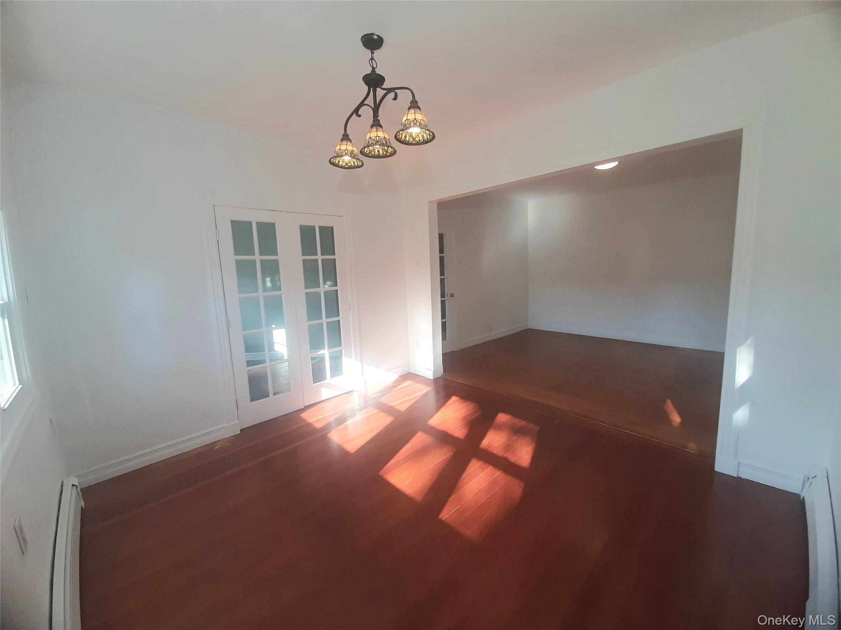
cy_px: 315
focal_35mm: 13
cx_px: 420
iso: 50
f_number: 2.2
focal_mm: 1.42
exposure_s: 1/120
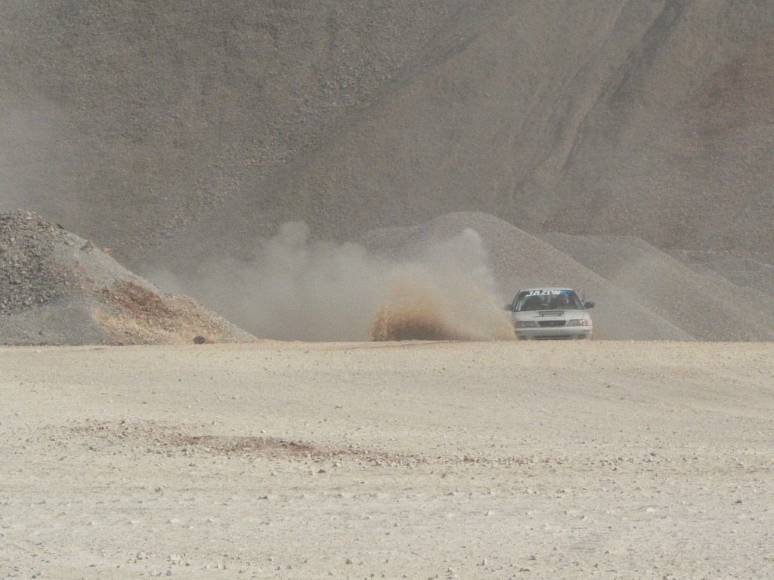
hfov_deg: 8.8
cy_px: 290
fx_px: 5053
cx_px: 387
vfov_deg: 6.6
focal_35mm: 226
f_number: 8
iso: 400
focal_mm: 37.7
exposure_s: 1/2000
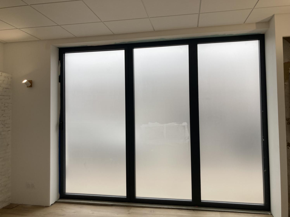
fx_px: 235
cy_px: 108
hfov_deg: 63.4
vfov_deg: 49.7
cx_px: 145
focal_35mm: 28
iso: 20
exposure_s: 1/152
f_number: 1.8
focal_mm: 3.99
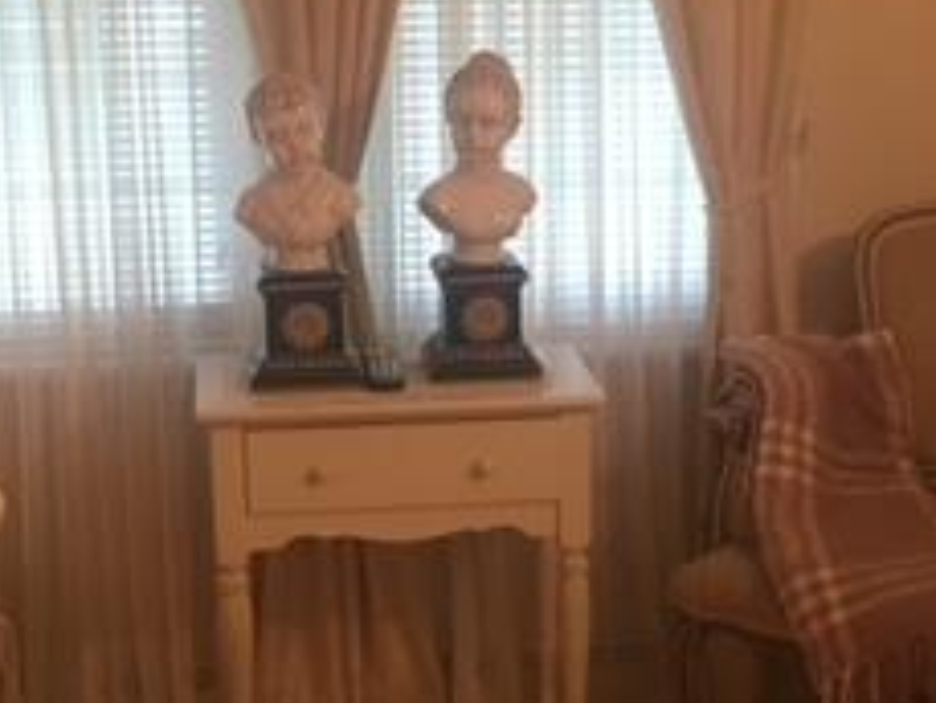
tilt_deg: -13.3
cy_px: 466
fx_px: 2191
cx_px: 523
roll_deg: +0.7
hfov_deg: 24.1
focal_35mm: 81
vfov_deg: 18.2
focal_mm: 4.15
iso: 50
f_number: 2.2
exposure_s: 1/15
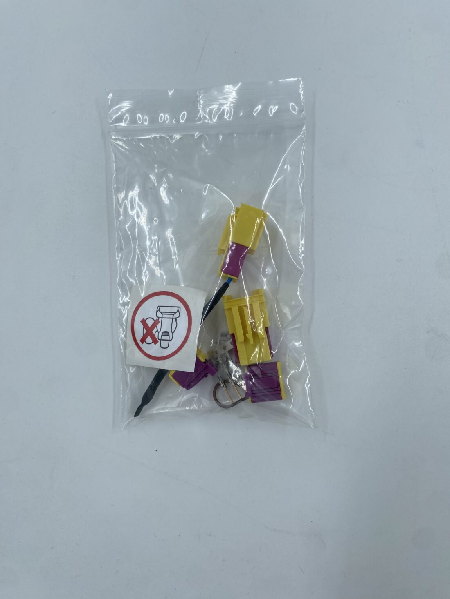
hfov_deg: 53.1
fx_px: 451
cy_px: 300
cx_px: 225
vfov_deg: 67.3
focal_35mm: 26
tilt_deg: -87.5
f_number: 1.8
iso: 32
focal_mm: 4.25
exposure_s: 1/1043
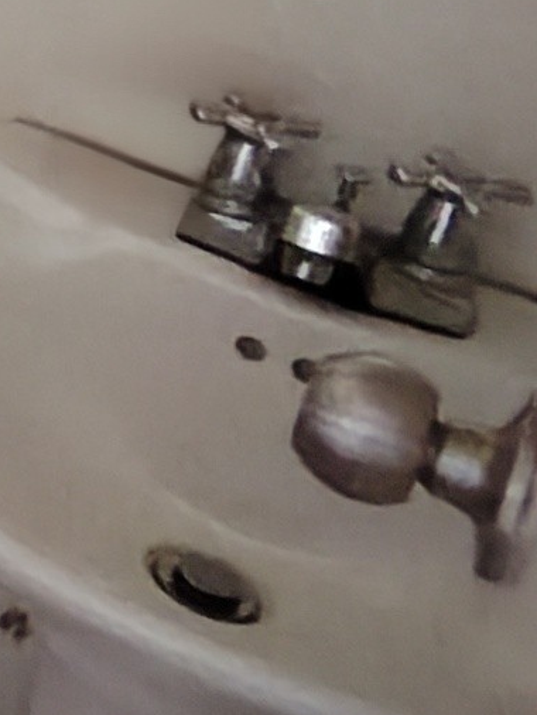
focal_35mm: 87
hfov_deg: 13.2
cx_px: -711
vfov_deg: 21.0
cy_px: -129
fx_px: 1798
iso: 3936
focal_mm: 1.43
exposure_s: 1/14.3
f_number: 2.2
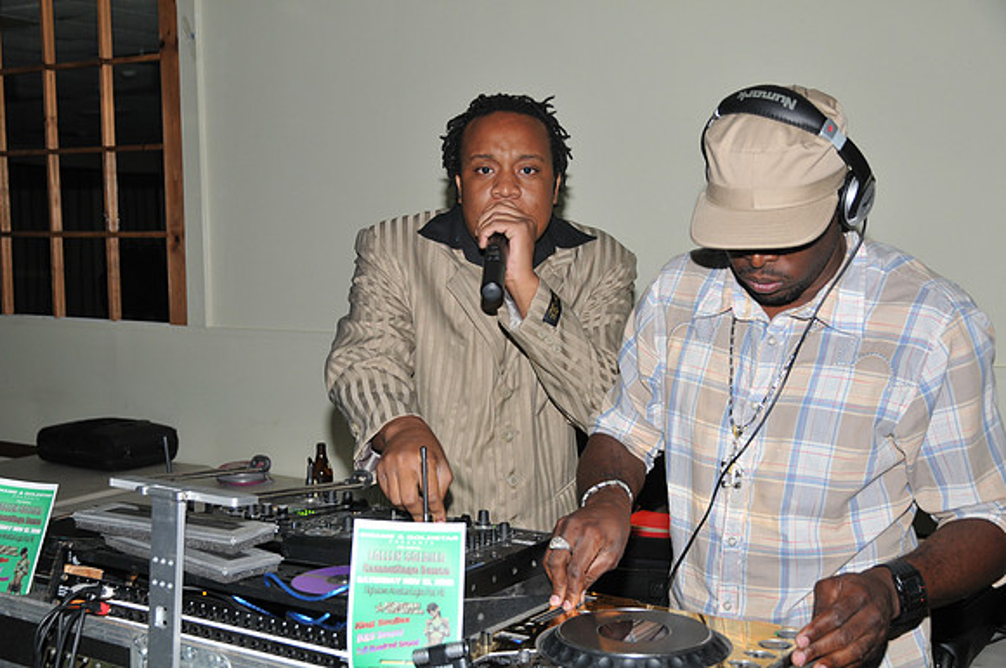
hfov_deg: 42.4
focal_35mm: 46
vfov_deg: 28.9
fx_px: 1298
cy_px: 334
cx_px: 503
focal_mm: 31
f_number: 5.6
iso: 320
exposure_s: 1/30
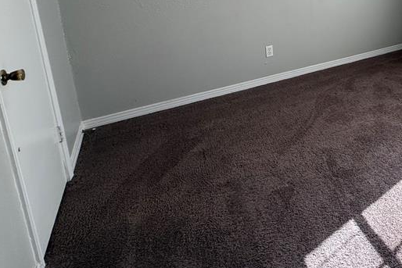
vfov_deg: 39.9
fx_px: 324
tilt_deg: -11.9
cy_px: 4
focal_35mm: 29
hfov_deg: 53.5
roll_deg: -1.4
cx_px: 379
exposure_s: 1/99
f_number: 2.2
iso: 100
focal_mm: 2.22
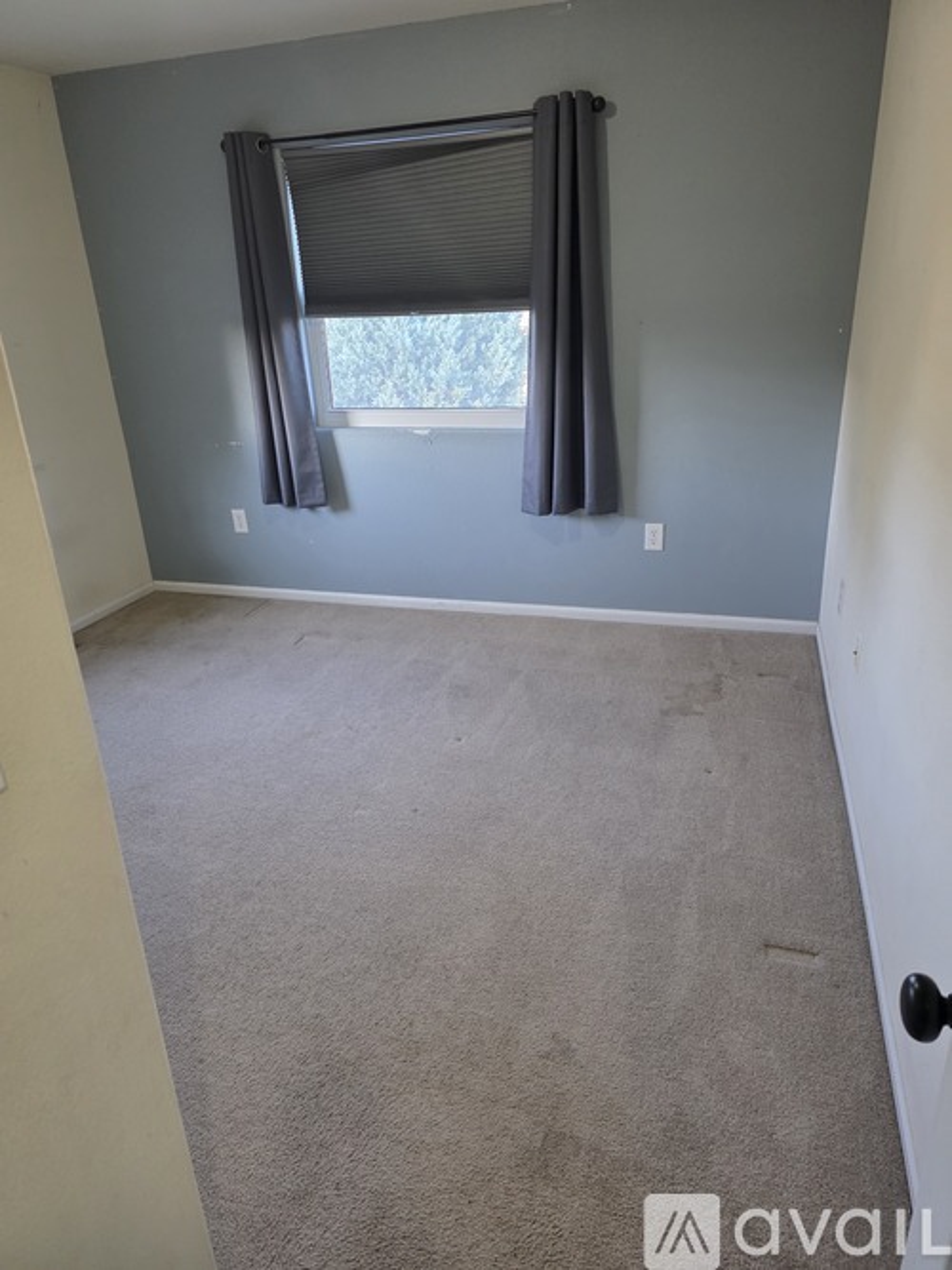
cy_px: 635
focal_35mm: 23
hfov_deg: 58.9
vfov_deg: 73.9
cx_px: 476
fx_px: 844
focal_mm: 6.3
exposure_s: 1/120
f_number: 1.7
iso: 500
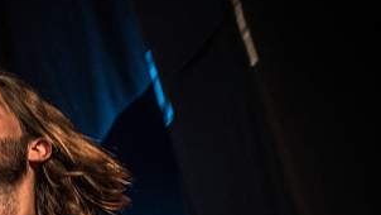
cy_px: 295
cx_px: 11
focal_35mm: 175
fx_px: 1768
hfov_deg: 12.2
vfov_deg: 6.9
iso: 800
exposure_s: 1/100
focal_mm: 70
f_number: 5
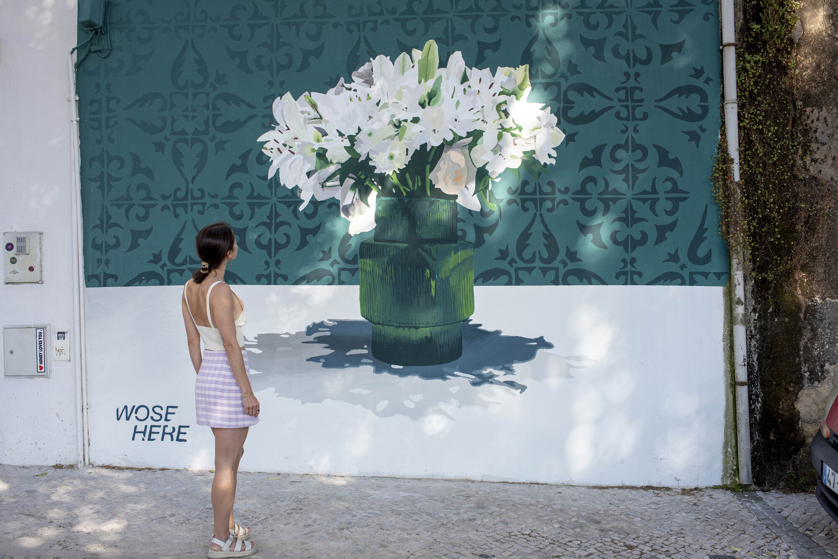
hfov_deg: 54.4
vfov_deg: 37.9
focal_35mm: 35
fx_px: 815
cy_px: 280
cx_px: 419
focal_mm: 35
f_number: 5.6
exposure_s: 1/200
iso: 250
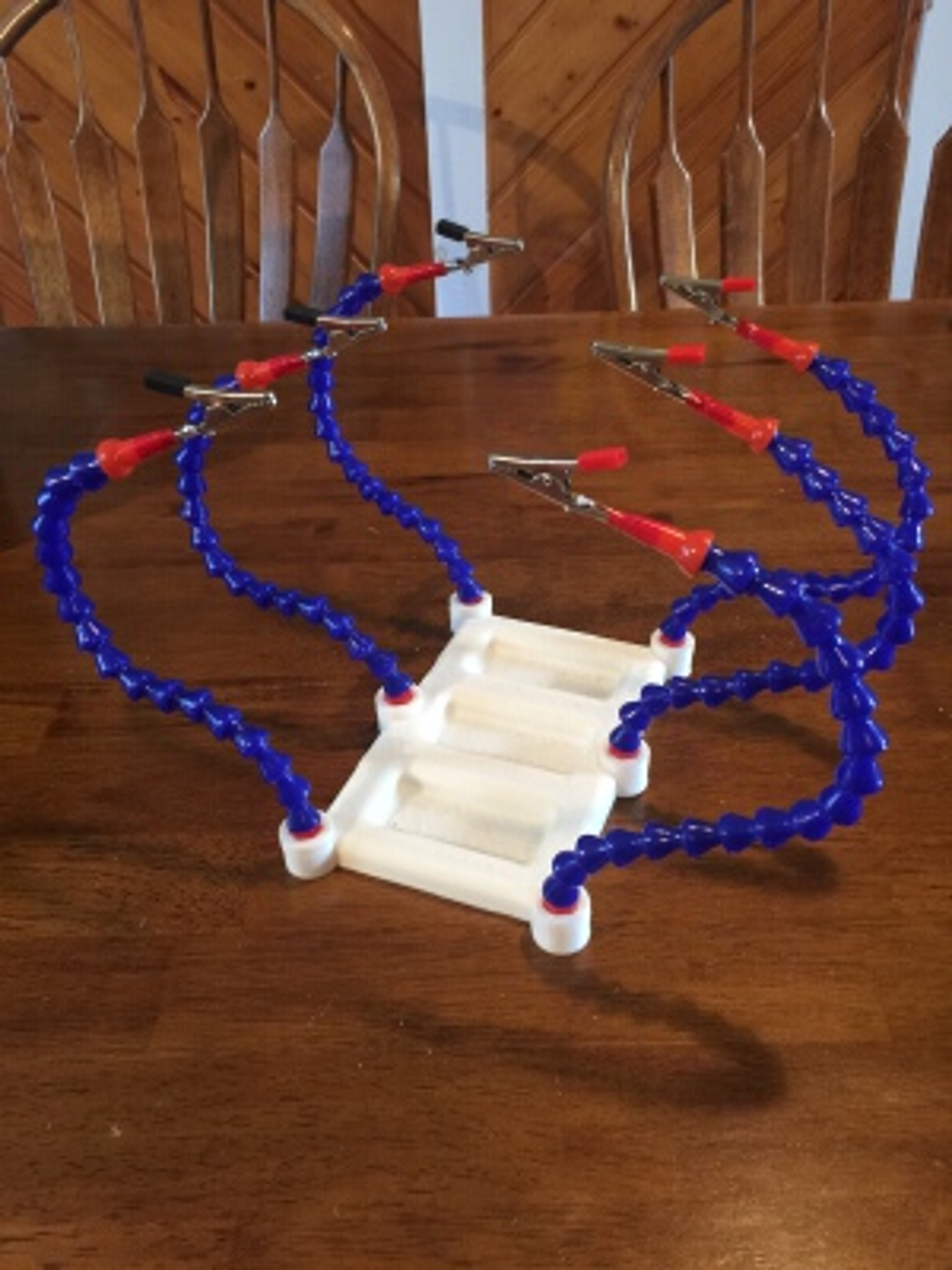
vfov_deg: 61.7
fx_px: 1063
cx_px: 476
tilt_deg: -35.2
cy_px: 635
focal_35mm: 29
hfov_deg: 48.2
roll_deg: +3.3
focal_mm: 4.15
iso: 64
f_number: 2.2
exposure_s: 1/4
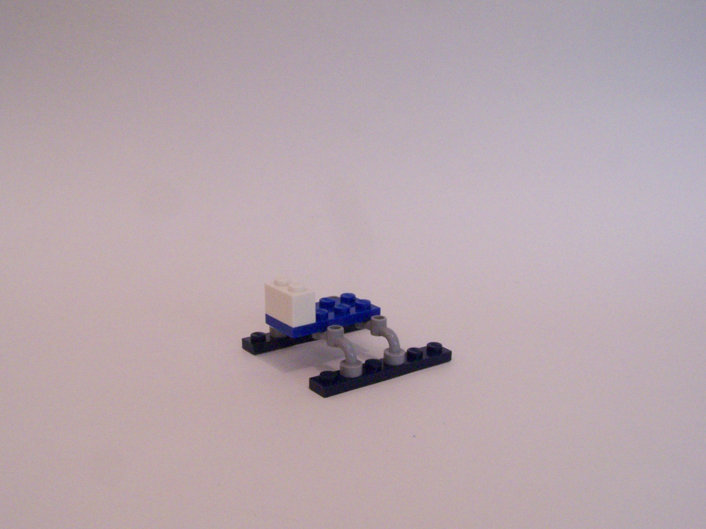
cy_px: 264
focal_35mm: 38
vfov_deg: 37.7
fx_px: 775
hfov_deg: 49.0
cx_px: 353
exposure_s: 1/8
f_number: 7.1
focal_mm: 6.3
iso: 400
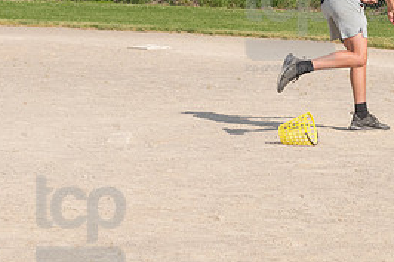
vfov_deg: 6.0
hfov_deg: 9.0
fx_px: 2505
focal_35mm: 229
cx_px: 290
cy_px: 21
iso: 640
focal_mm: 70
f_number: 6.3
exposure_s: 1/2000
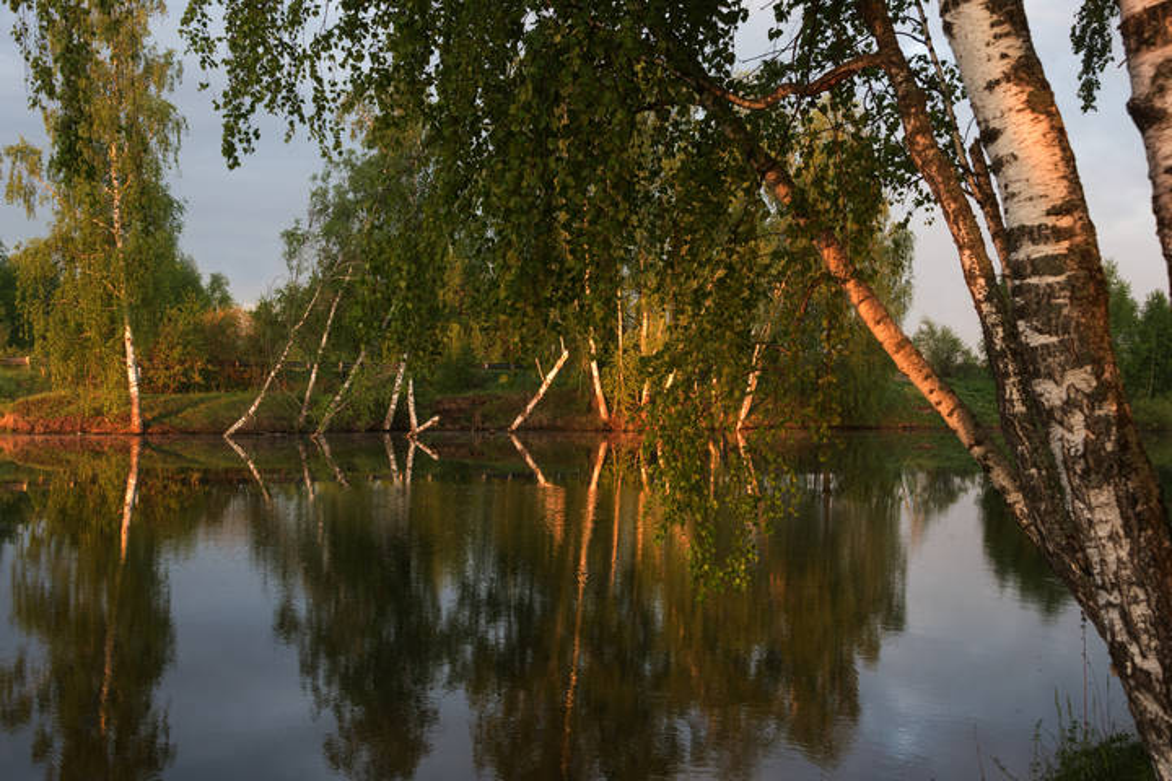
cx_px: 586
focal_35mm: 38
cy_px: 390
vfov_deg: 35.1
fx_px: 1237
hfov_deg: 50.7
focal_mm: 38
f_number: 10
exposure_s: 1/40
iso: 900
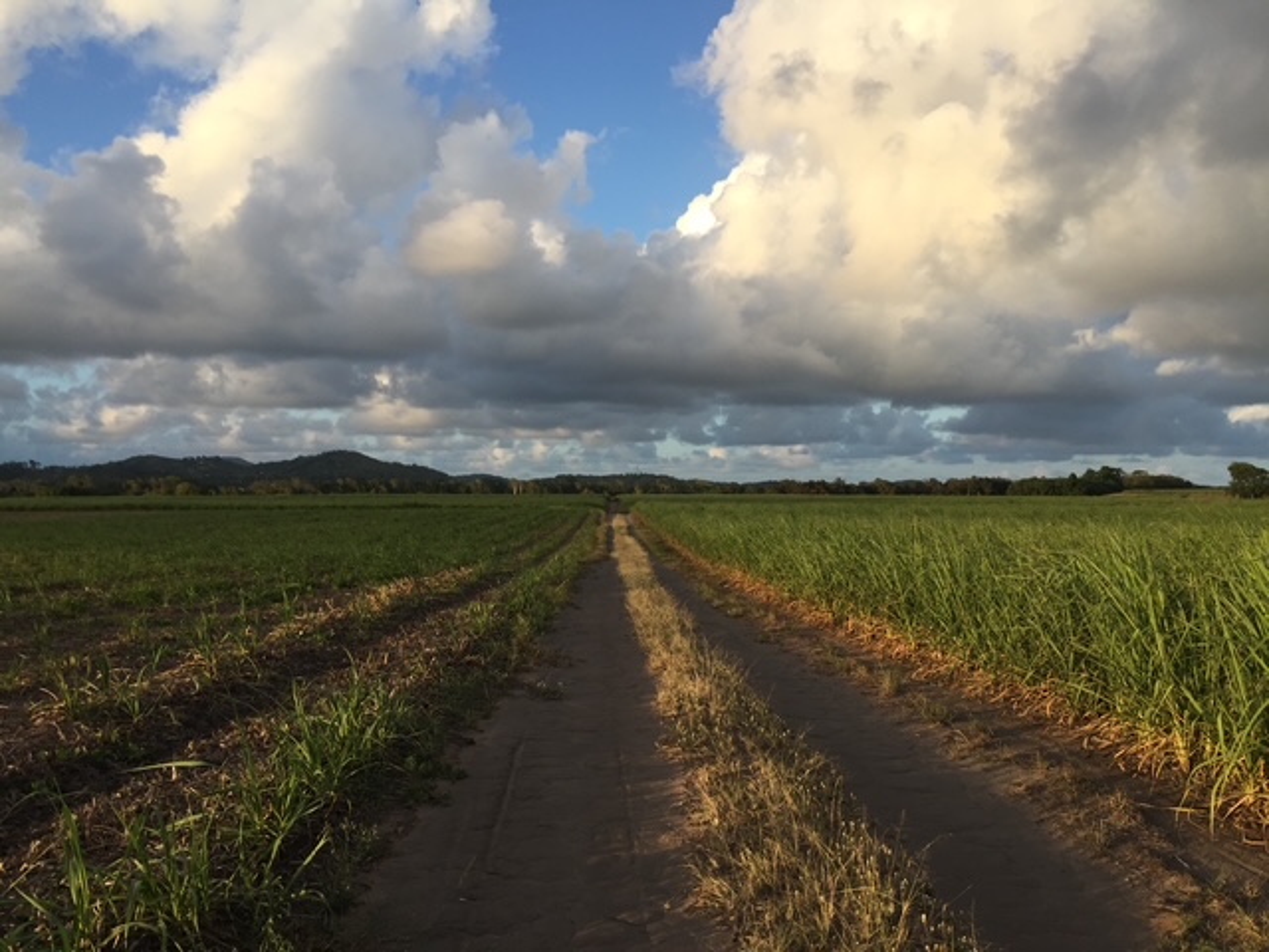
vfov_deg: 48.2
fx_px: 1063
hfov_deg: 61.7
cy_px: 476
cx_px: 634
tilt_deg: +1.2
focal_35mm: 29
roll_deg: -0.4
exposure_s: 1/775
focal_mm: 4.15
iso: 32
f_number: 2.2
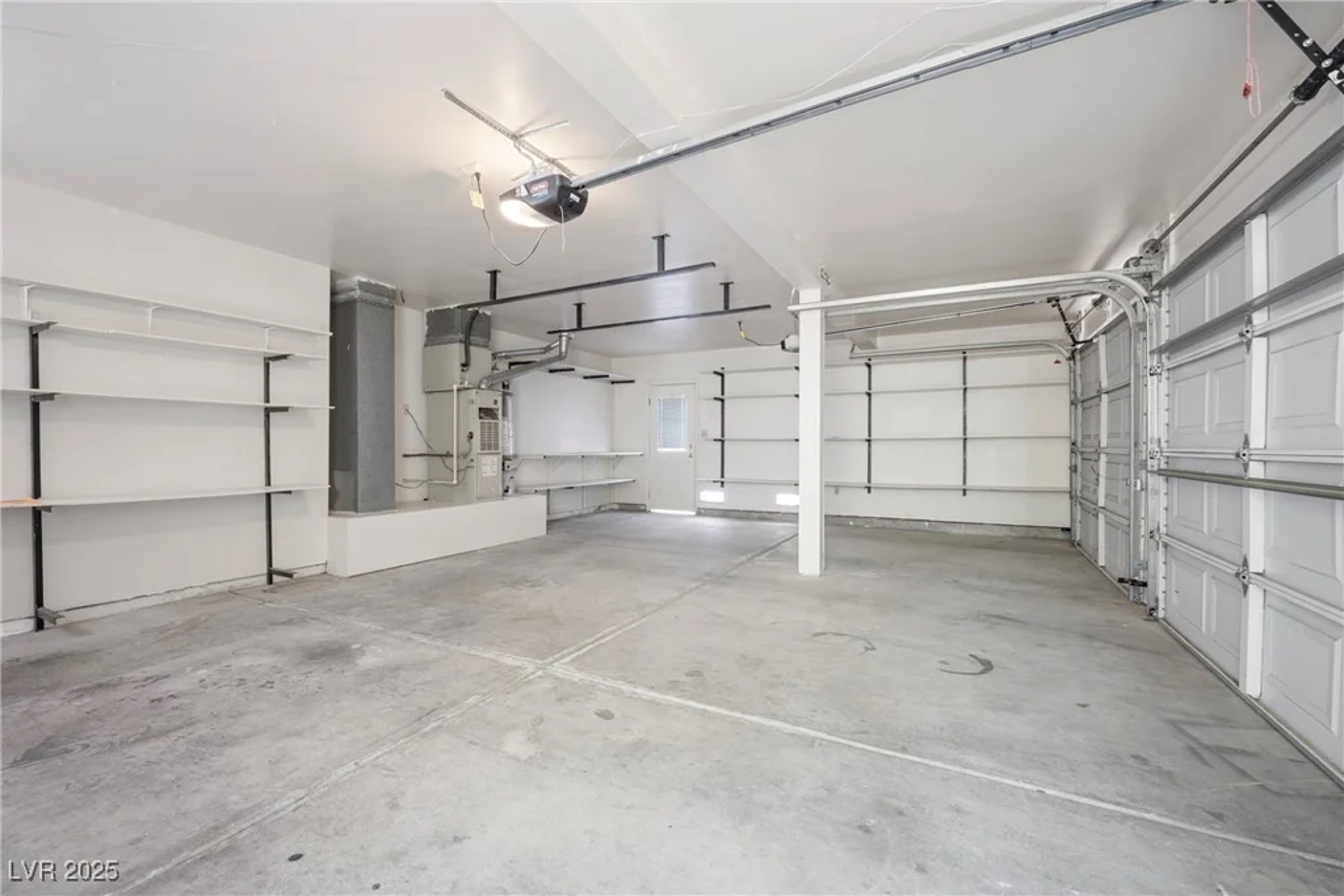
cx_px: 672
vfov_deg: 81.2
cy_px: 448
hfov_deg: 104.2
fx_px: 523
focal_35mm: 14
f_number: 9
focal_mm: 14
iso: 100
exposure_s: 3.2
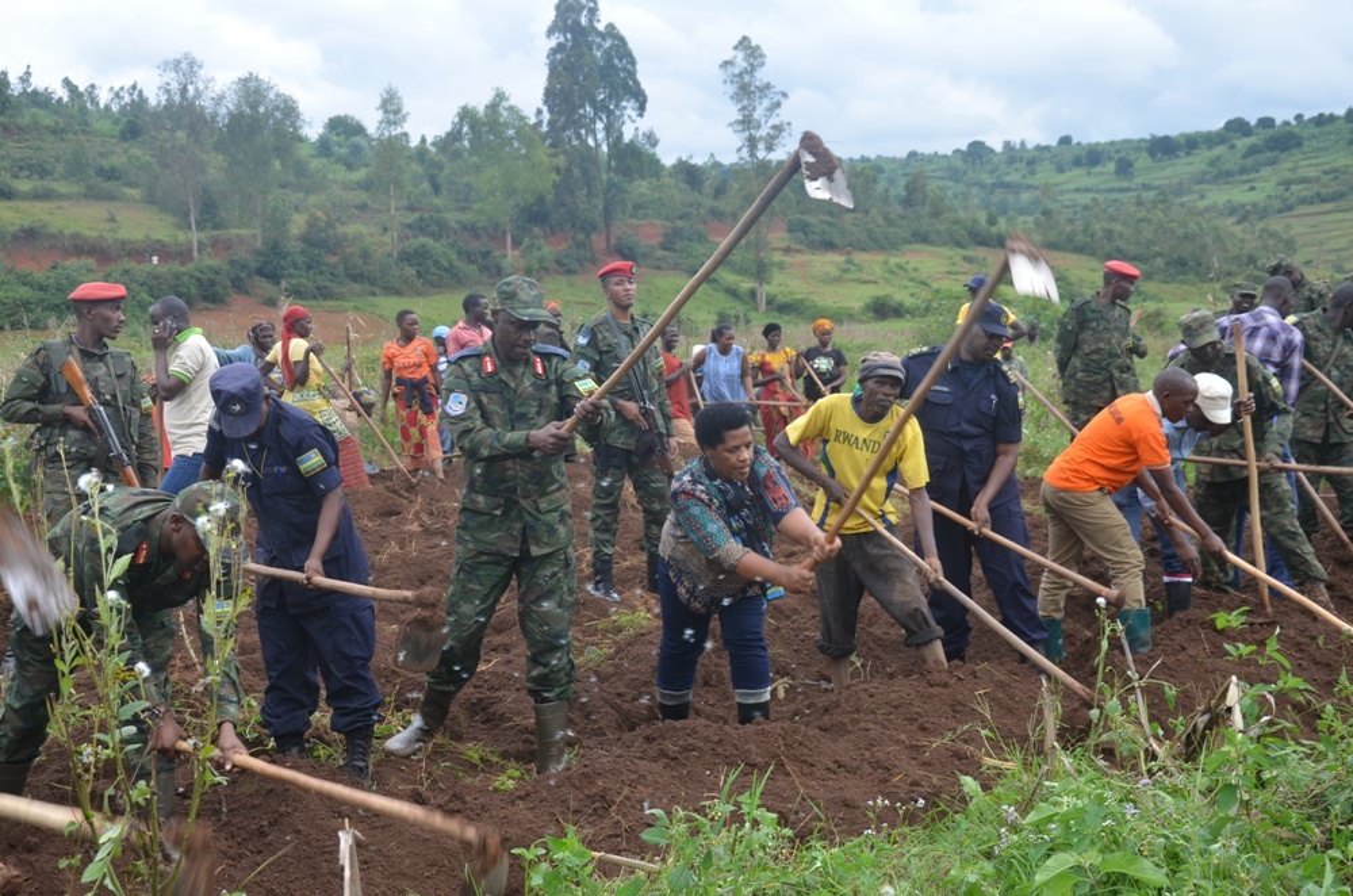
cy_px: 448
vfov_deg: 26.4
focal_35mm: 51
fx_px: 1912
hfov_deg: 39.0
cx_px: 676
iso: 100
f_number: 6.3
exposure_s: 1/160
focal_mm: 34
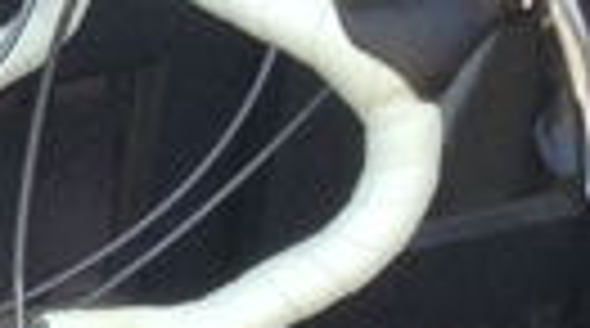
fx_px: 3434
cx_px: -910
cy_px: 625
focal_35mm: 220
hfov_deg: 8.8
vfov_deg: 5.4
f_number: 2.4
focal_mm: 3.3
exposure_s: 1/120
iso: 40
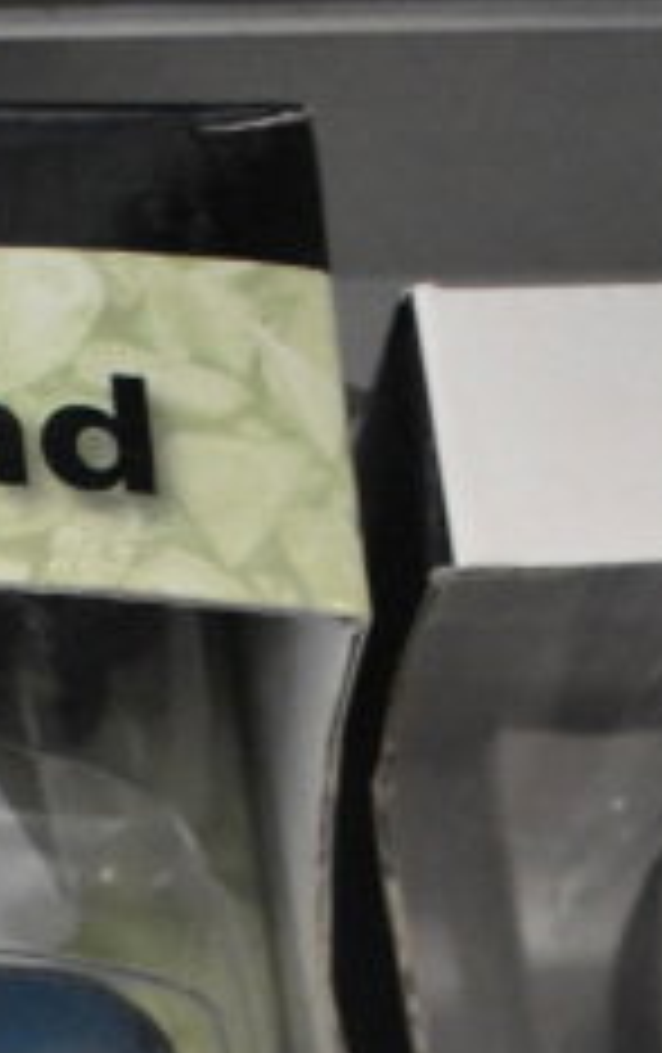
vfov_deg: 11.4
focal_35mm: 173
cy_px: 1757
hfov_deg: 7.4
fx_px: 4975
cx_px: -419
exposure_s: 1/50
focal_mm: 29
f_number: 4.2
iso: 5600
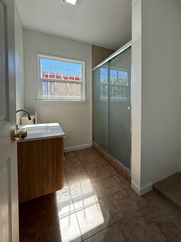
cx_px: 108
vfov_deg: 90.7
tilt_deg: -0.3
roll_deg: -0.4
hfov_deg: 74.0
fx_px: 119
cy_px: 107
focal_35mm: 17
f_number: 2.2
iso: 64
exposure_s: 1/265
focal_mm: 2.22
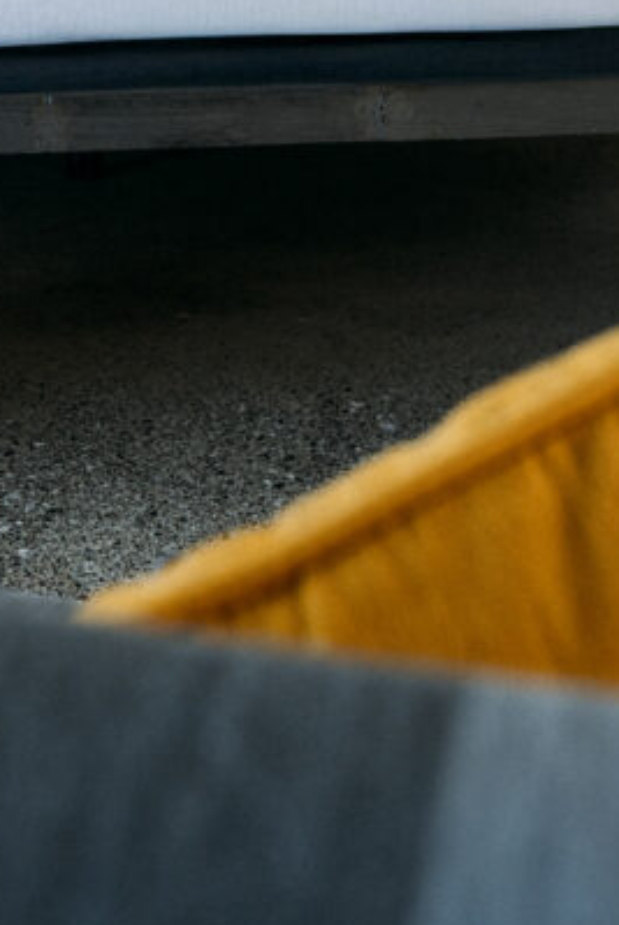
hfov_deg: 13.3
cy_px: -600
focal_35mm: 102
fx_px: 2632
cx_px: 59
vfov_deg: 17.2
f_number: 3.5
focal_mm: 26.6
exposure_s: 1/80
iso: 320
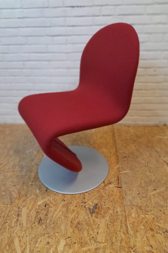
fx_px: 189
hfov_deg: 47.9
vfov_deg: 67.4
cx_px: 82
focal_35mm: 27
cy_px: 125
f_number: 2
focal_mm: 4.6
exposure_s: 1/50
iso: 160
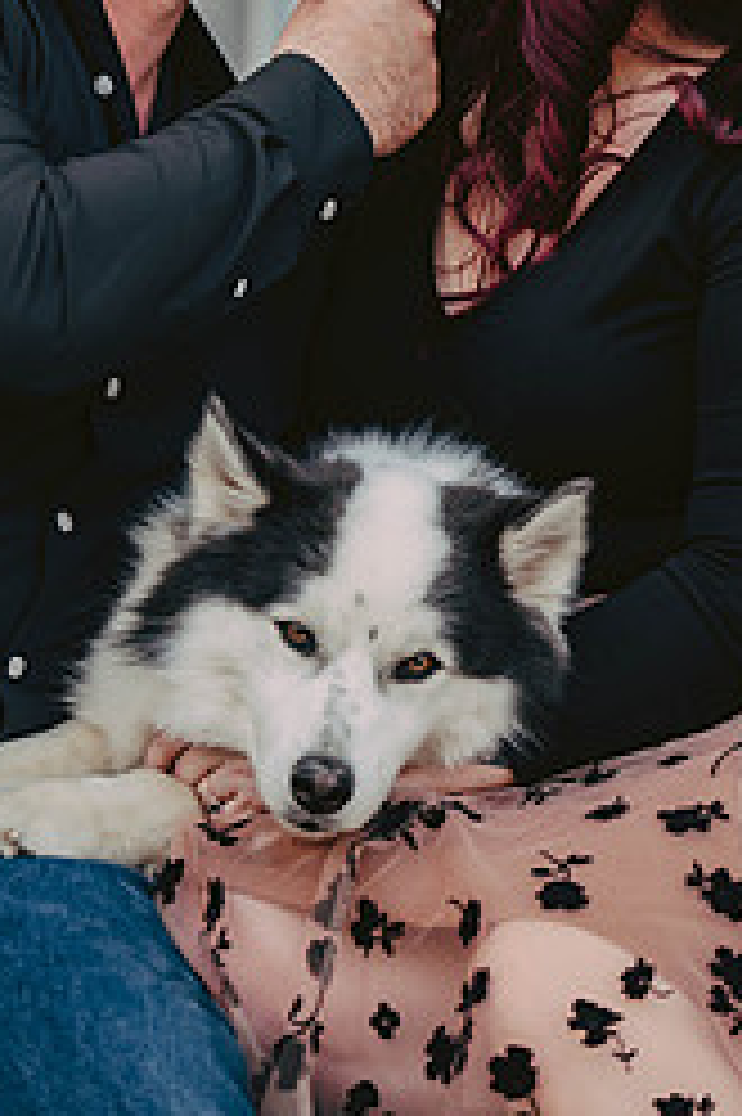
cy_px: 148
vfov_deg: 10.2
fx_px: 6191
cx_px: 396
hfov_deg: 6.9
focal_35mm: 200
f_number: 2.8
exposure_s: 1/320
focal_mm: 110
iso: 400
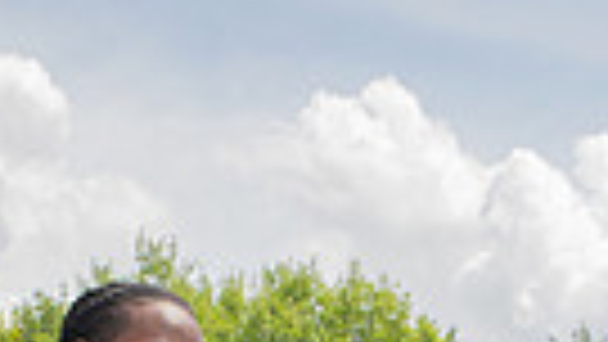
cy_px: 904
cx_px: 288
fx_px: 1967
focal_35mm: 122
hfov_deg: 17.6
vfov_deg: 8.7
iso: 100
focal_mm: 35
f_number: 6.3
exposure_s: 1/320
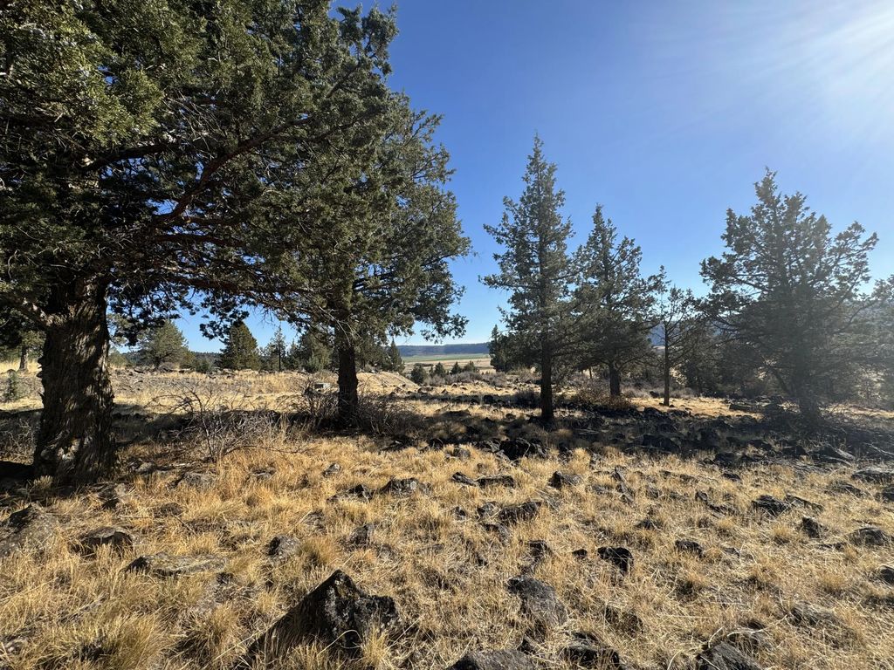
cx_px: 447
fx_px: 362
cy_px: 335
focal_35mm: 14
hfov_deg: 102.1
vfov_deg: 85.7
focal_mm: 2.22
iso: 50
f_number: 2.2
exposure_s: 1/1323
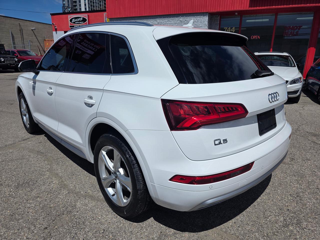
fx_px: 213
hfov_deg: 73.9
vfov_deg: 58.9
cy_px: 120
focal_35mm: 23
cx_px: 160
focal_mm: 6.3
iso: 40
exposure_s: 1/7944
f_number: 1.7
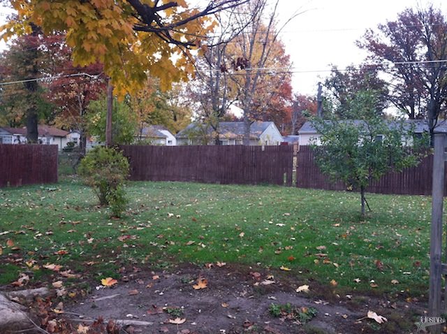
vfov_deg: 40.6
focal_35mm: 35
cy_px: 167
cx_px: 224
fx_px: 451
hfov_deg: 52.7
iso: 100
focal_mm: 3.85
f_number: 2.8
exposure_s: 1/120
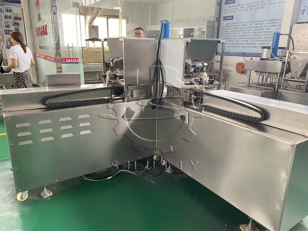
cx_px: 154
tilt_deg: -16.8
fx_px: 231
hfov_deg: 67.3
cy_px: 116
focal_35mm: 26
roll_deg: -1.3
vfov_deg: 53.1
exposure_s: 1/60
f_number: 1.8
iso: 250
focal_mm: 4.25
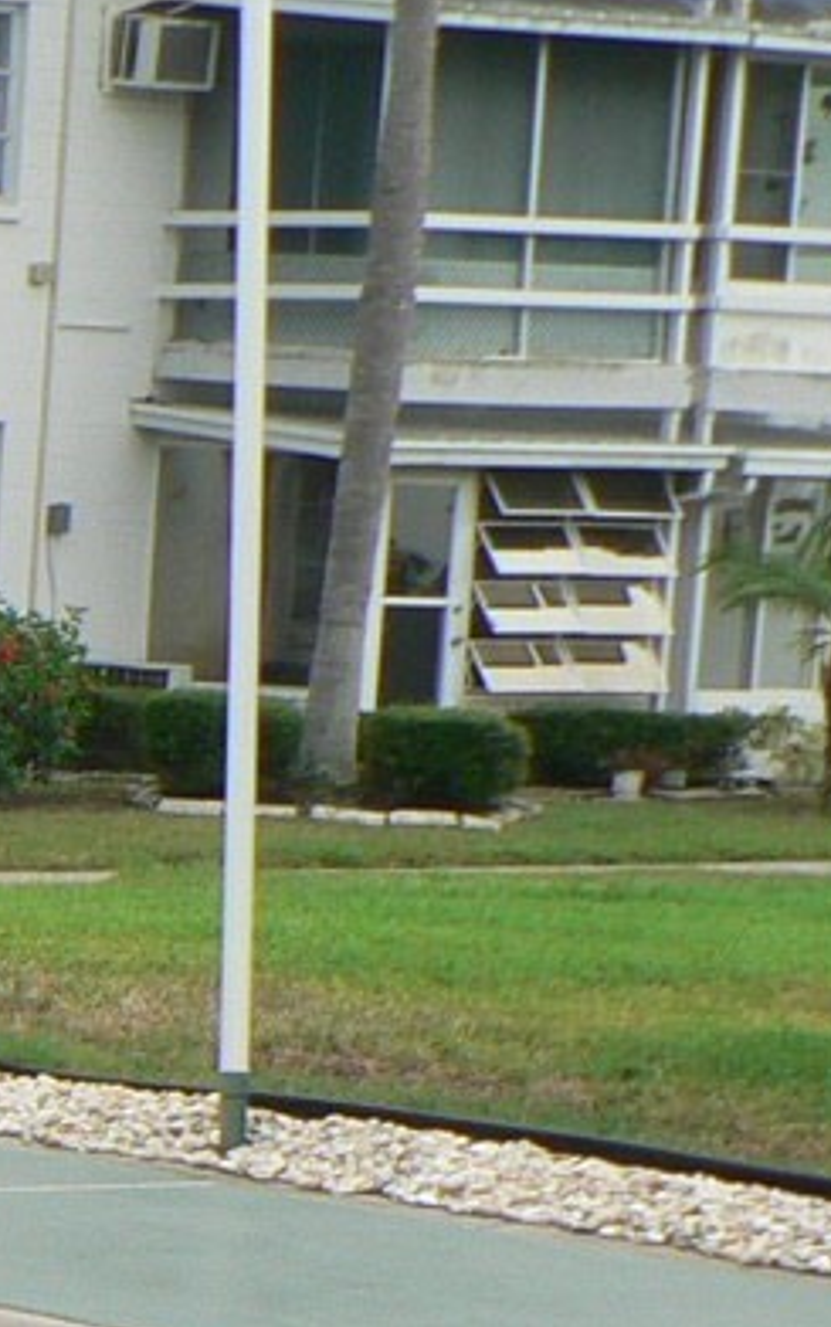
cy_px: 1558
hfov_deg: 6.5
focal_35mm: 182
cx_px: -1835
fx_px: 6583
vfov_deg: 11.3
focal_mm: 6.9
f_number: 4
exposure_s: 1/125
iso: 80
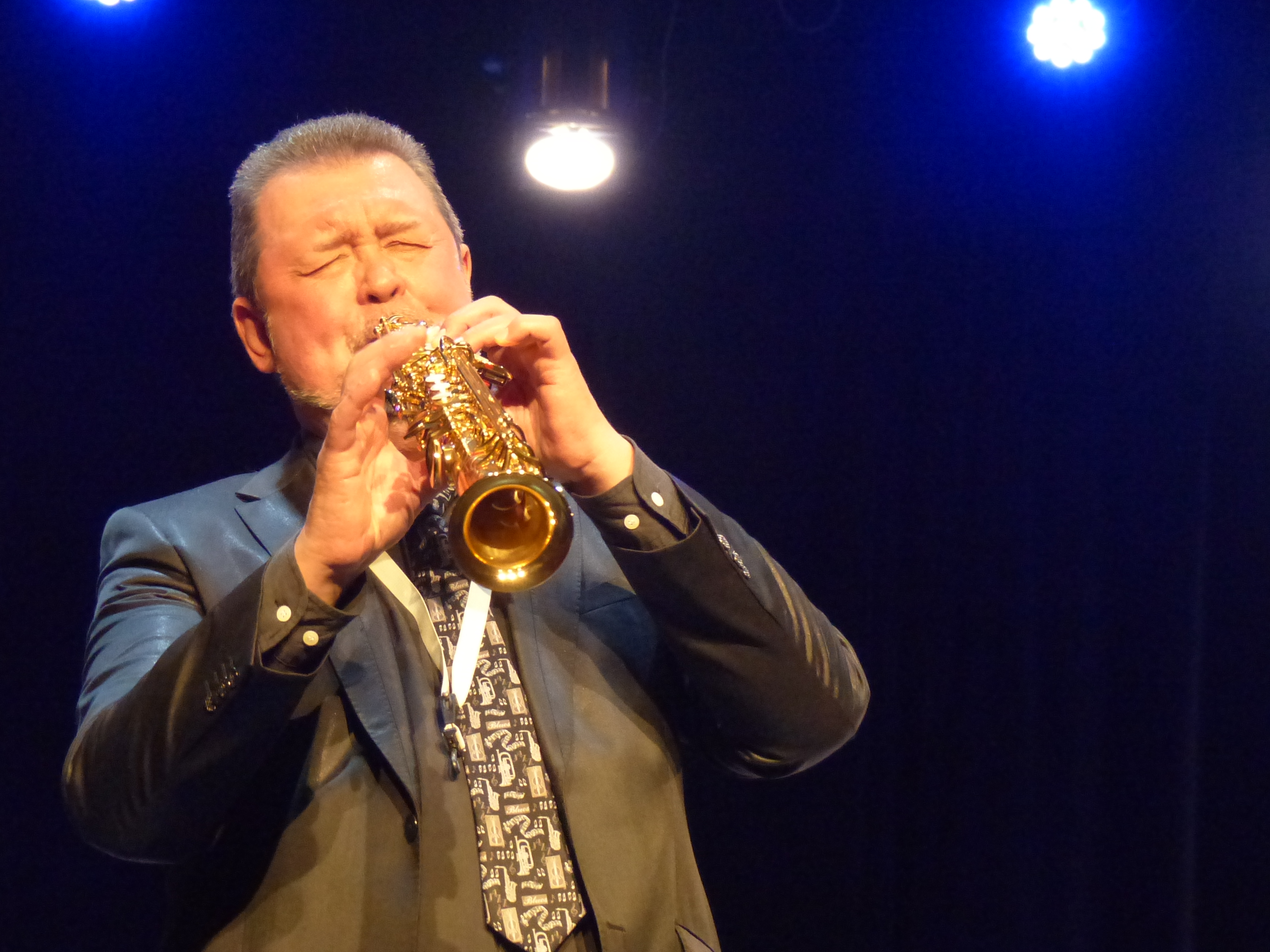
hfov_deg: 13.4
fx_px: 5393
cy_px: 453
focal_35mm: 147
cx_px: 557
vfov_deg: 10.1
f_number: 2.8
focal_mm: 21.4
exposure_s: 1/30
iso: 800
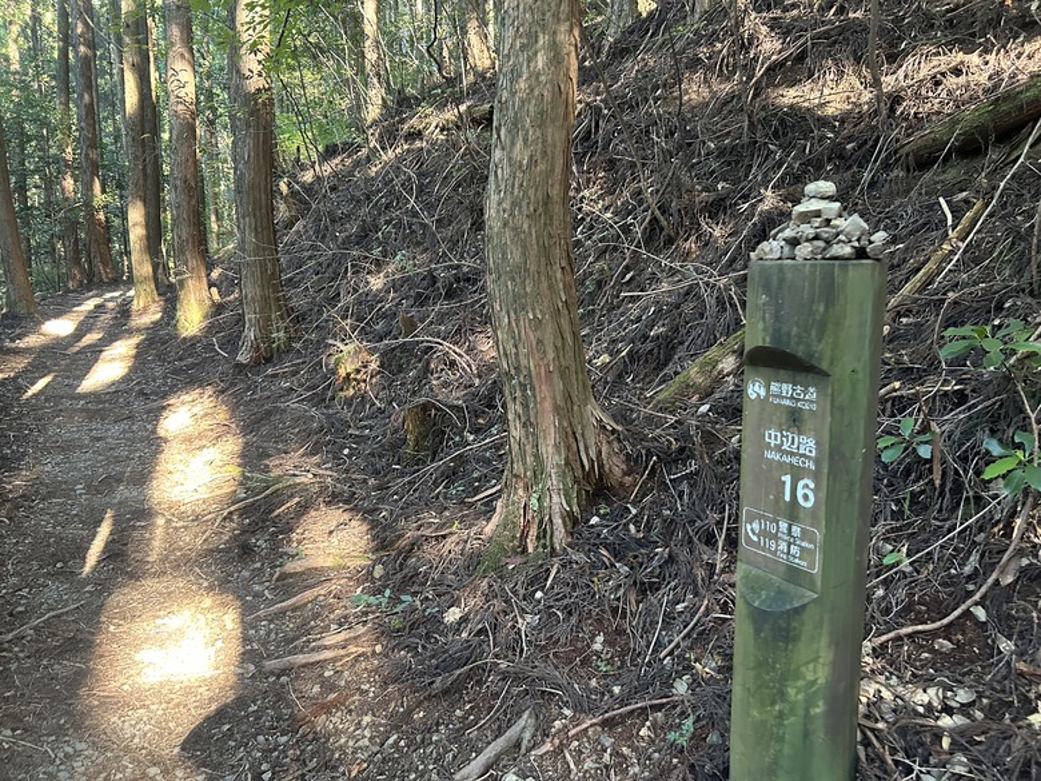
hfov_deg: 67.3
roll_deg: -1.6
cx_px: 520
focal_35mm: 26
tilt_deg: -7.0
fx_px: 782
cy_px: 390
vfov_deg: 53.1
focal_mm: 5.7
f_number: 1.5
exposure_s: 1/60
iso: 500
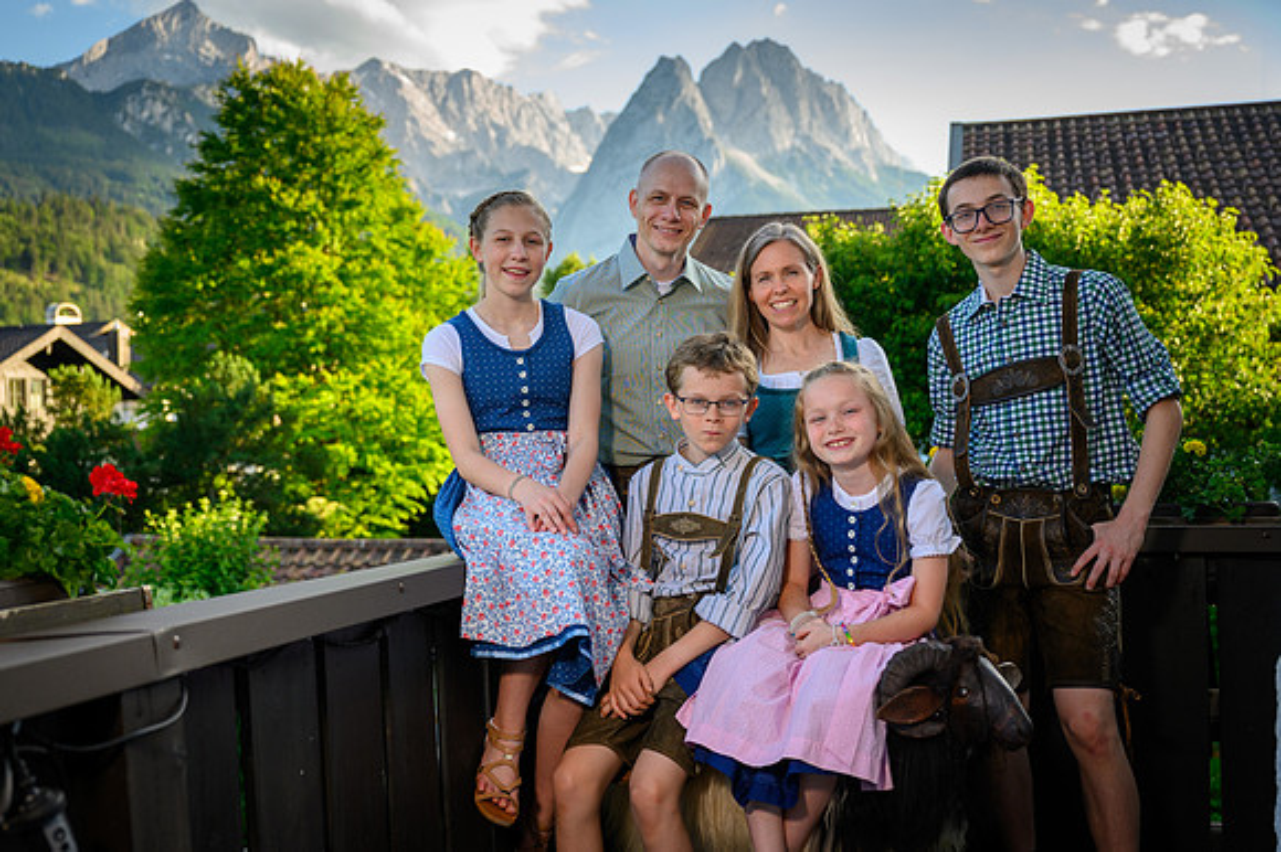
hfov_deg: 47.1
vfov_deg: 32.3
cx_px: 542
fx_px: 1466
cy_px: 510
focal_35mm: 41
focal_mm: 34
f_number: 2.8
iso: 400
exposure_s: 1/1250
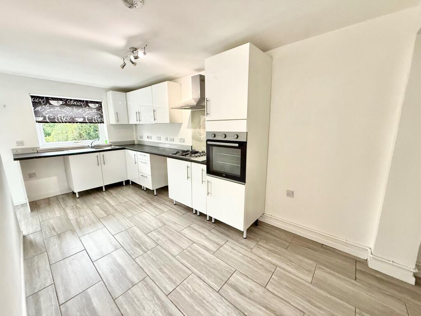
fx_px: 170
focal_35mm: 14
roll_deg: +1.1
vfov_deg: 85.7
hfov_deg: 102.1
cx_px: 210
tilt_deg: -8.0
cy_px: 158
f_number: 2.2
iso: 250
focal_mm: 2.22
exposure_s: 1/100
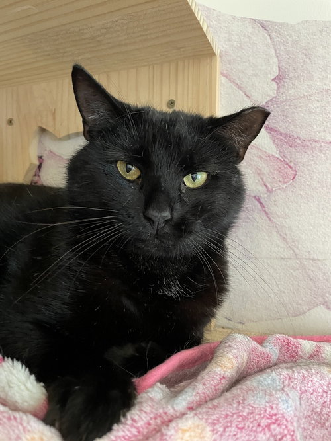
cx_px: 166
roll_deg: -0.6
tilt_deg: +0.7
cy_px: 220
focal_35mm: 26
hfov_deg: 53.0
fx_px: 332
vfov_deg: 67.3
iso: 400
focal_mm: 4.2
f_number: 1.6
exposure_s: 1/40
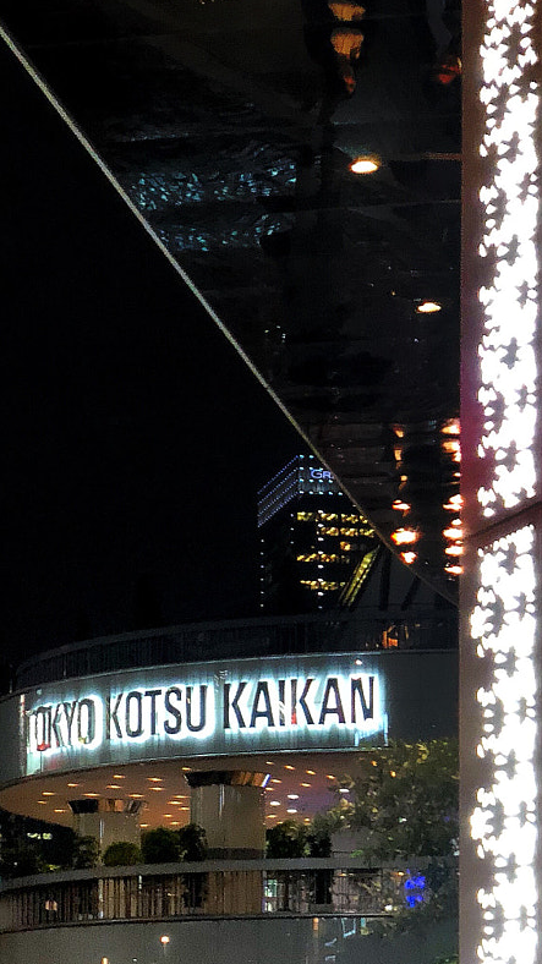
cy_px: 933
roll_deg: -1.8
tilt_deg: +2.6
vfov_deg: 18.2
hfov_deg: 10.5
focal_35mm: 115
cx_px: 97
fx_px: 2939
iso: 125
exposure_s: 1/25
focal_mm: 6
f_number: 2.4
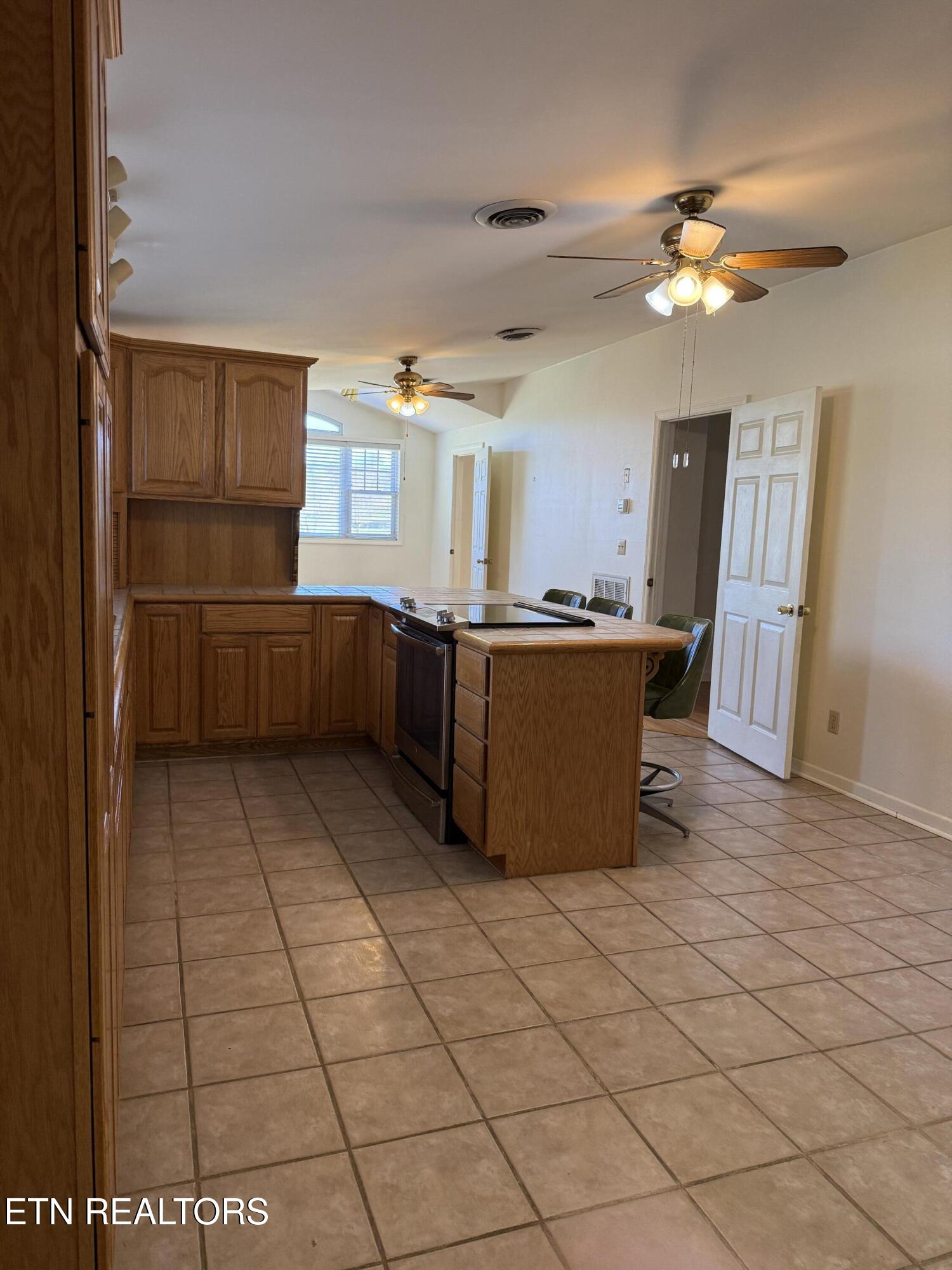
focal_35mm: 24
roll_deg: -3.0
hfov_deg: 56.8
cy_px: 635
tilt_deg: -7.3
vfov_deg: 71.6
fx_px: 880
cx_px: 476
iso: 200
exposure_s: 1/120
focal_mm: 6.76
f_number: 1.78
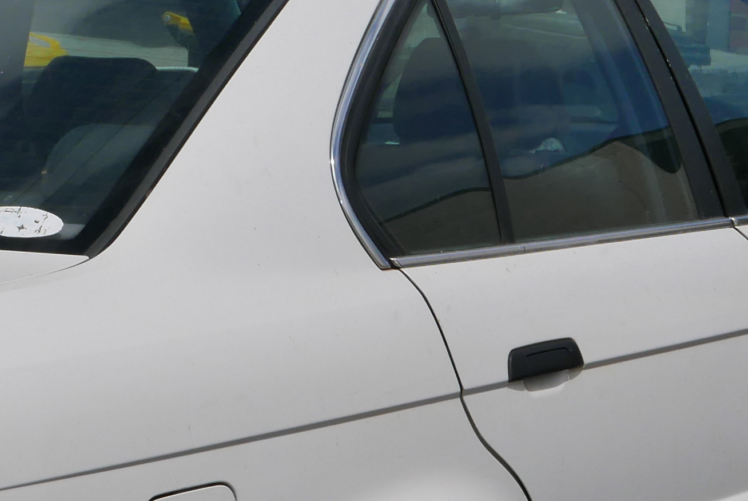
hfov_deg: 12.7
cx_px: 82
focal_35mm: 160
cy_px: 433
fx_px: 3328
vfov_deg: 8.6
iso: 200
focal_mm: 22
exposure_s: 1/1600
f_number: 8
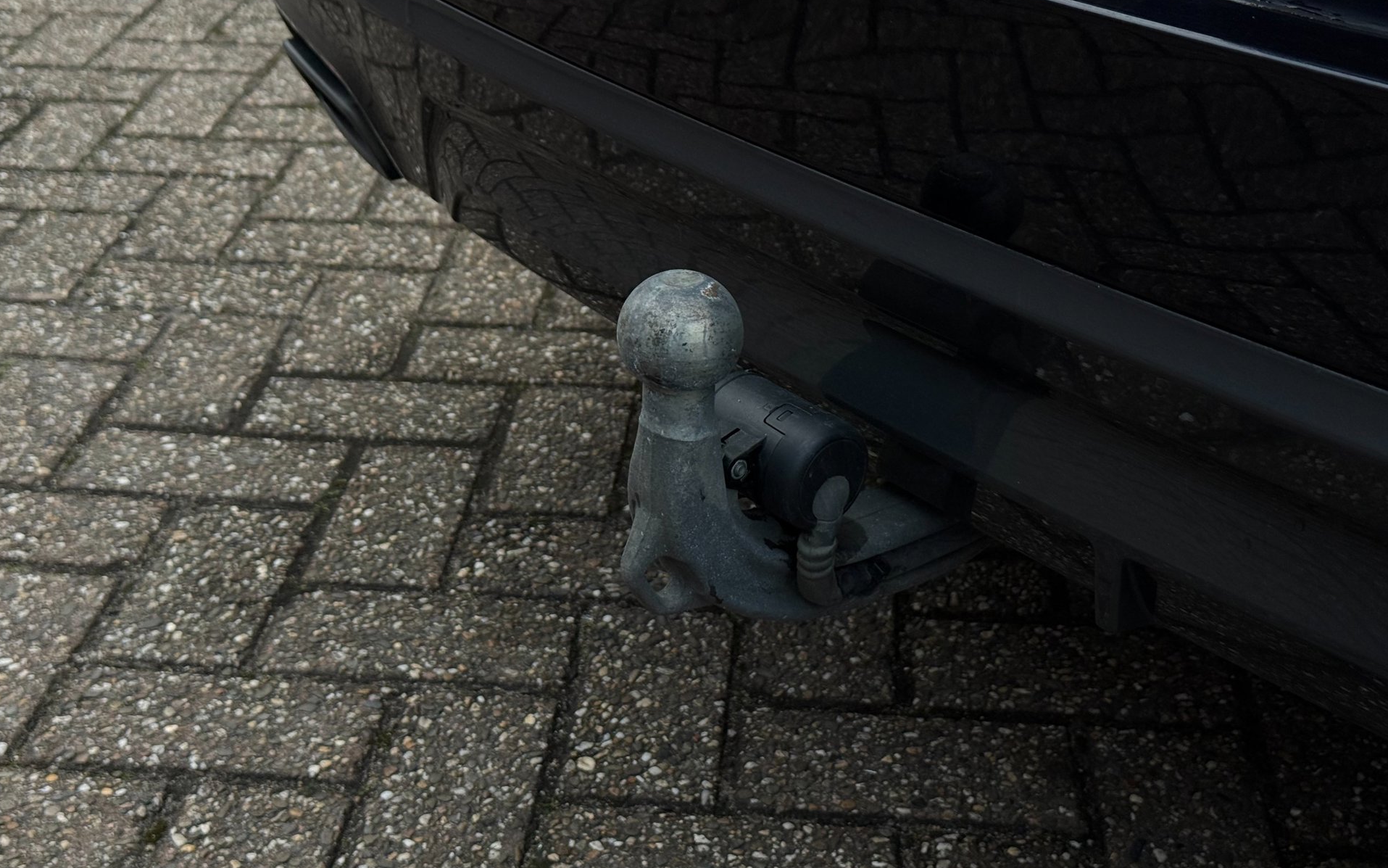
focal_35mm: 51
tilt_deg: -26.3
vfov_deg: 25.3
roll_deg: -0.8
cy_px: 363
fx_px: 1929
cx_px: 694
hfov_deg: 39.6
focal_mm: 6.76
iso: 160
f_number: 1.78
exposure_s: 1/150
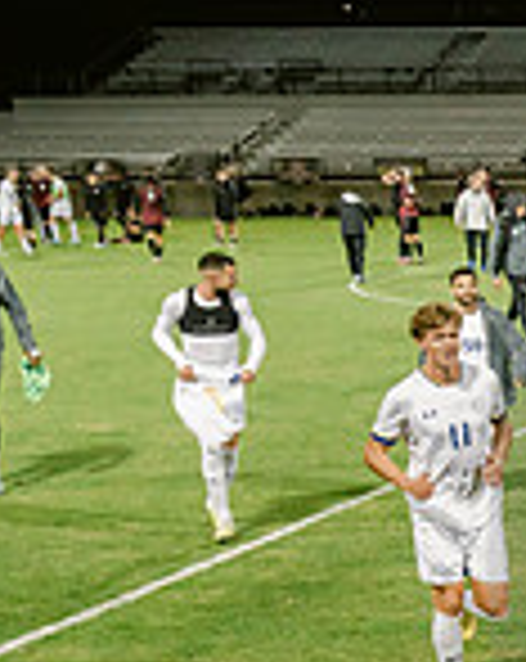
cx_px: 1286
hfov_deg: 11.1
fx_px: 2245
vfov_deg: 16.6
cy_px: 574
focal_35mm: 115
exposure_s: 1/100
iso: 2000
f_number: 5.6
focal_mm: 31
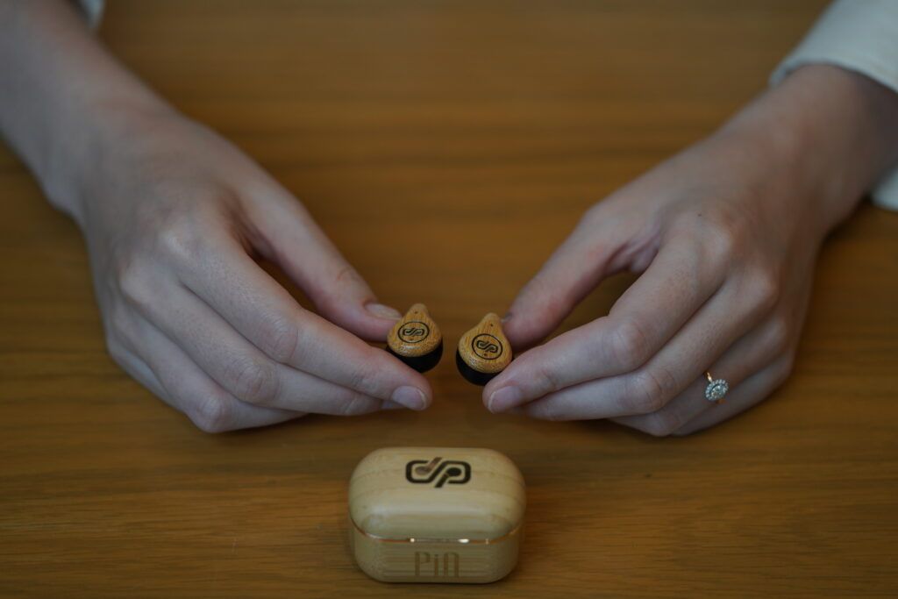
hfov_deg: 22.6
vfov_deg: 15.2
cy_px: 300
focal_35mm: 90
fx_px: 2245
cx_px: 449
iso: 640
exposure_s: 1/250
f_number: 2.8
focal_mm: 90
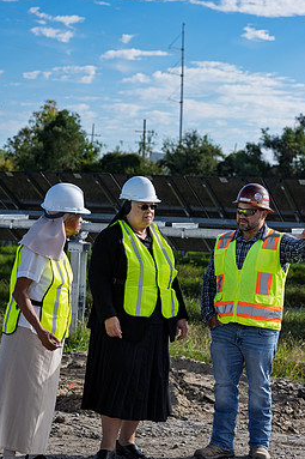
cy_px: 246
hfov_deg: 13.7
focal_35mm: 100
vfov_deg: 20.4
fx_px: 1272
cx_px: 177
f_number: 5.6
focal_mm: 85
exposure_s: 1/1000
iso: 200
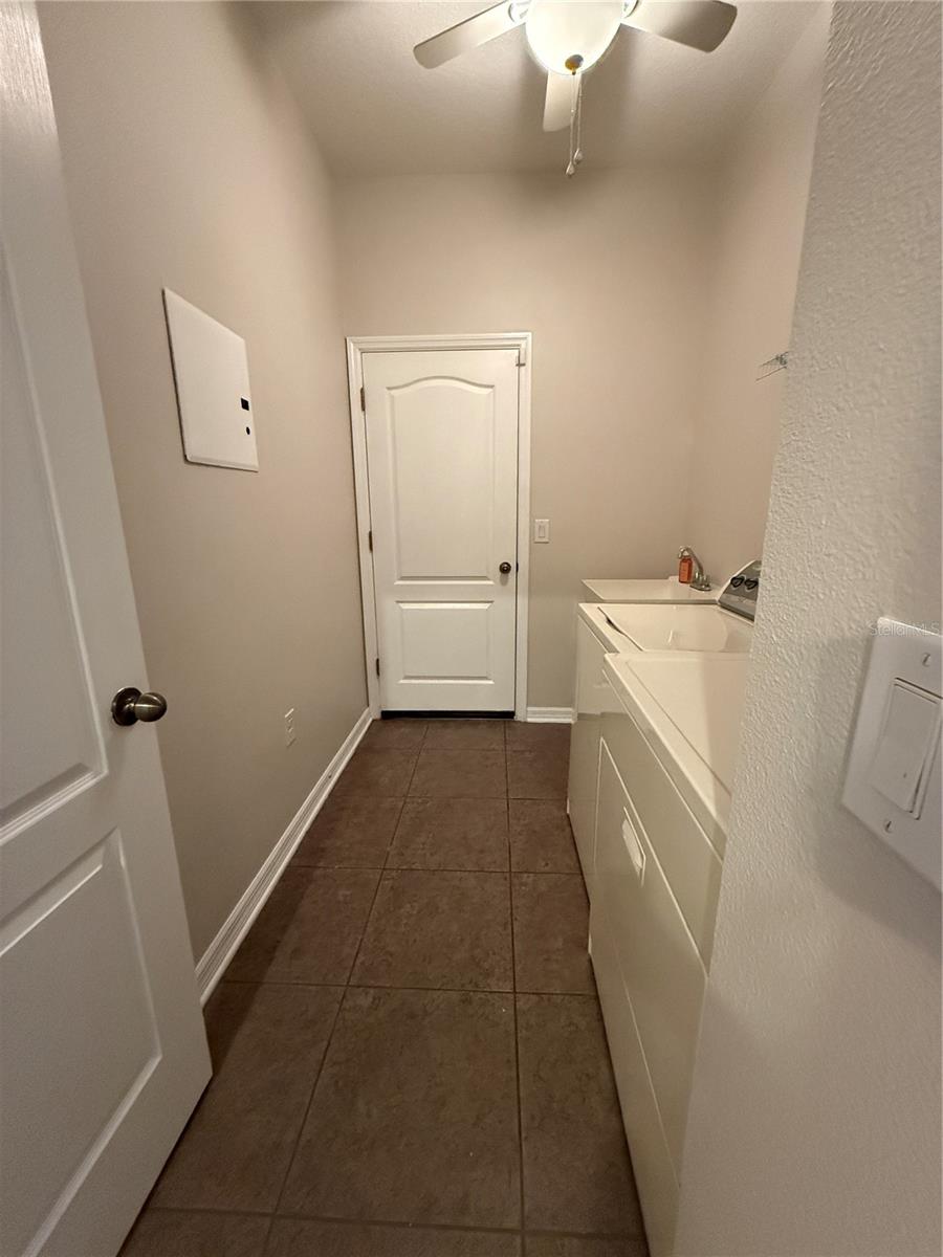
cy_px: 628
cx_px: 472
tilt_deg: -11.6
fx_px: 509
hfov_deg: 85.7
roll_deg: +0.1
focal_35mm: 14
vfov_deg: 102.1
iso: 1000
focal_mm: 2.22
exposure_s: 1/60
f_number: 2.2
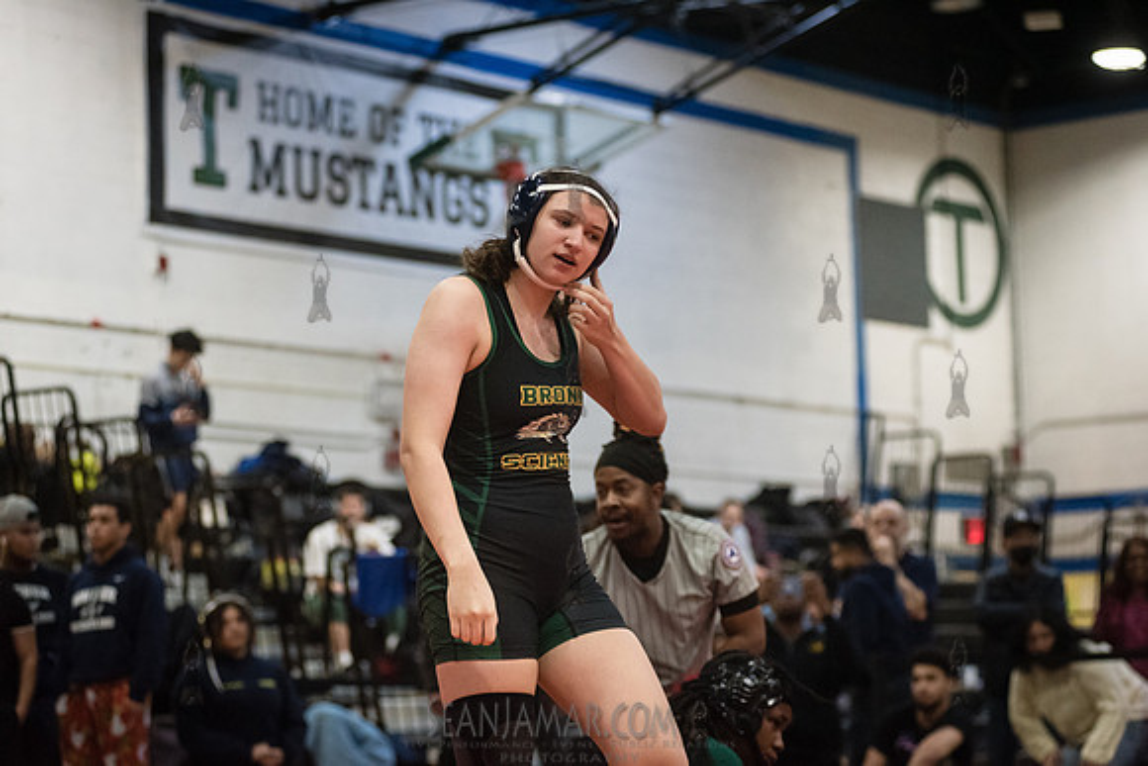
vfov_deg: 14.9
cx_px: 574
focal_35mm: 92
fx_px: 2934
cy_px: 383
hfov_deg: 22.1
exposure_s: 1/500
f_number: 3.5
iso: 8000
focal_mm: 92
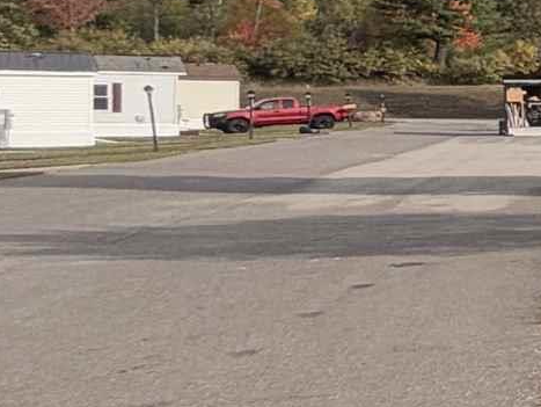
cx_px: 1701
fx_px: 1439
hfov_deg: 10.9
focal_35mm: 92
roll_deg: -0.4
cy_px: 112
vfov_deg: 16.0
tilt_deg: -0.2
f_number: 2.2
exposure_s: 1/770
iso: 25
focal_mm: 2.22
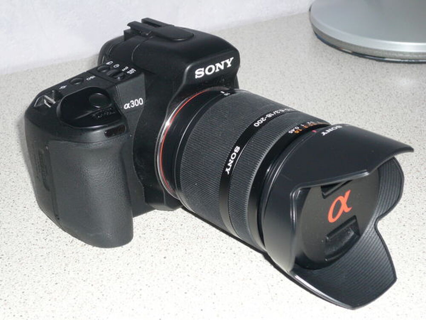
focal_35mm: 63
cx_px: 213
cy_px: 160
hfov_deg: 30.7
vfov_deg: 23.3
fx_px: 775
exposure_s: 1/30
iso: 100
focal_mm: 10.3
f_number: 4.1
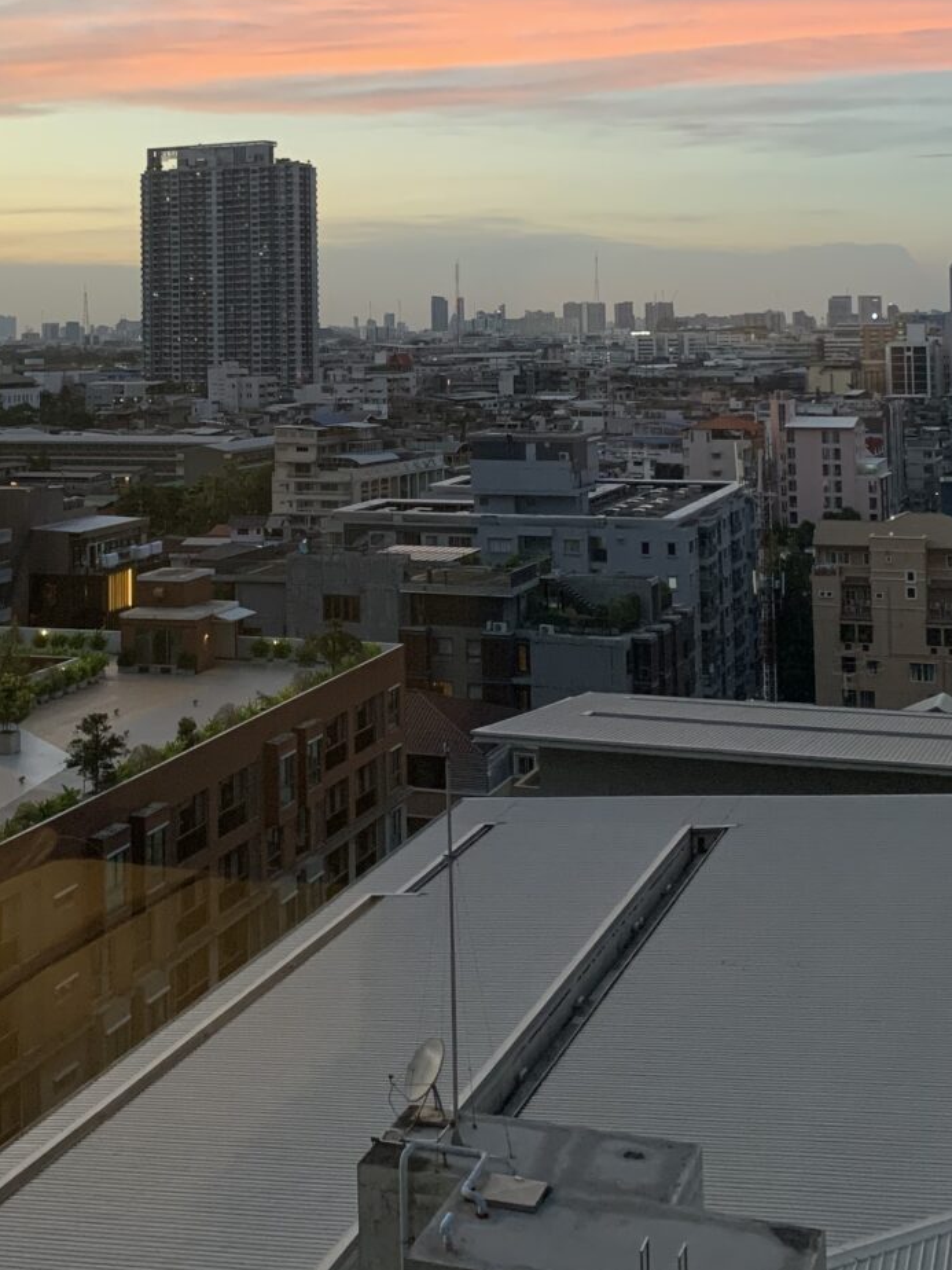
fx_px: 1980
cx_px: 283
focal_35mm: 54
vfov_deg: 34.5
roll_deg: +0.5
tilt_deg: +3.0
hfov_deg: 26.8
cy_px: 268
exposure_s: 1/60
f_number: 1.8
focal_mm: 4.25
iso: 160
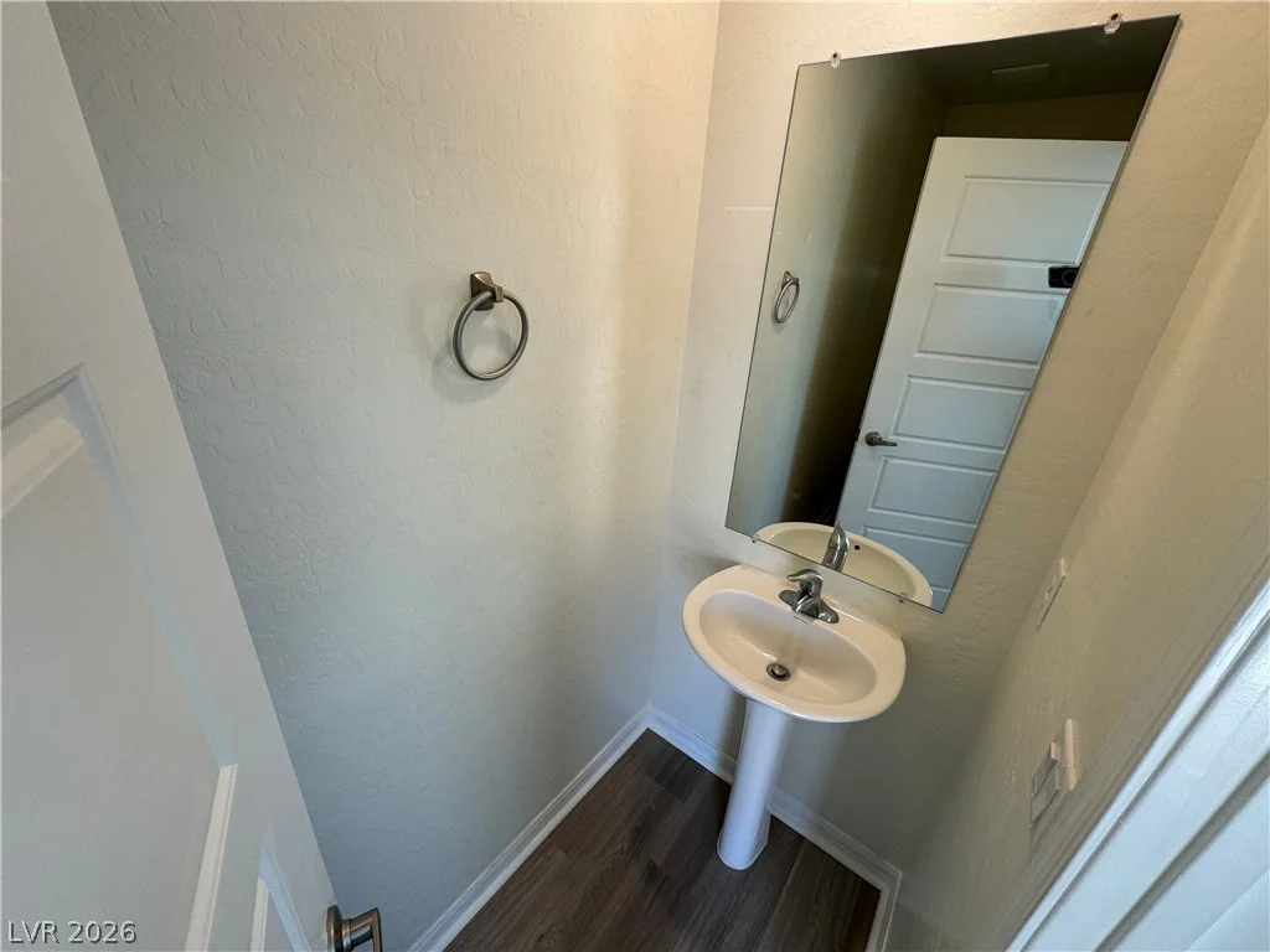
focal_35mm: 14
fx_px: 514
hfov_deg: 102.1
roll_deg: -4.8
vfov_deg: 85.7
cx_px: 635
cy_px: 476
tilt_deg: -24.2
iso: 80
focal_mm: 2.22
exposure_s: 1/120
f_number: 2.2
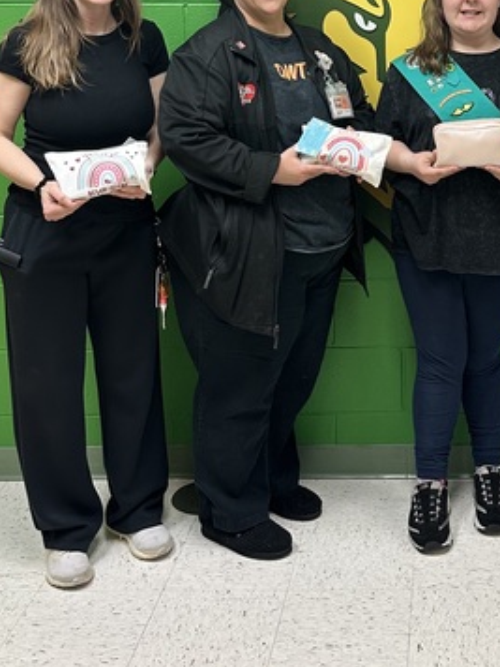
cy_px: 124
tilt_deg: -7.1
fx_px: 1040
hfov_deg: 26.1
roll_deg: -1.1
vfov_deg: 34.4
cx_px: 455
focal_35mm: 54
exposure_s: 1/60
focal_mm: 6.86
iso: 160
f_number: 1.78
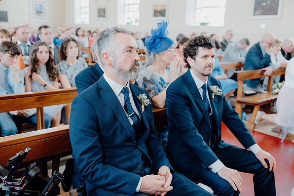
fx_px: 278
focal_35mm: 34
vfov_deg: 38.9
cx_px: 147
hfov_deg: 55.8
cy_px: 98
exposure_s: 1/200
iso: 1250
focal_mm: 34
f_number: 2.8
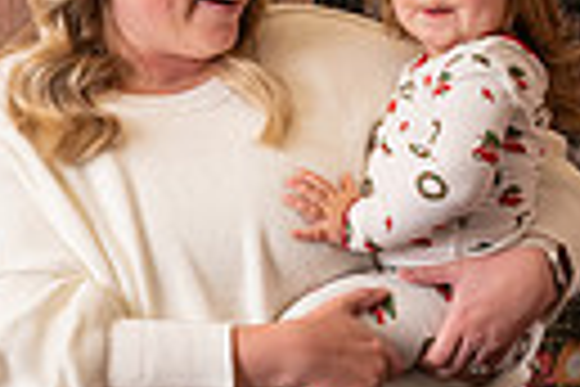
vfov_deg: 5.5
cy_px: 326
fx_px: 4011
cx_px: -203
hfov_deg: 8.1
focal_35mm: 249
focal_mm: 50
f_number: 7.1
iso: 100
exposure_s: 1/100
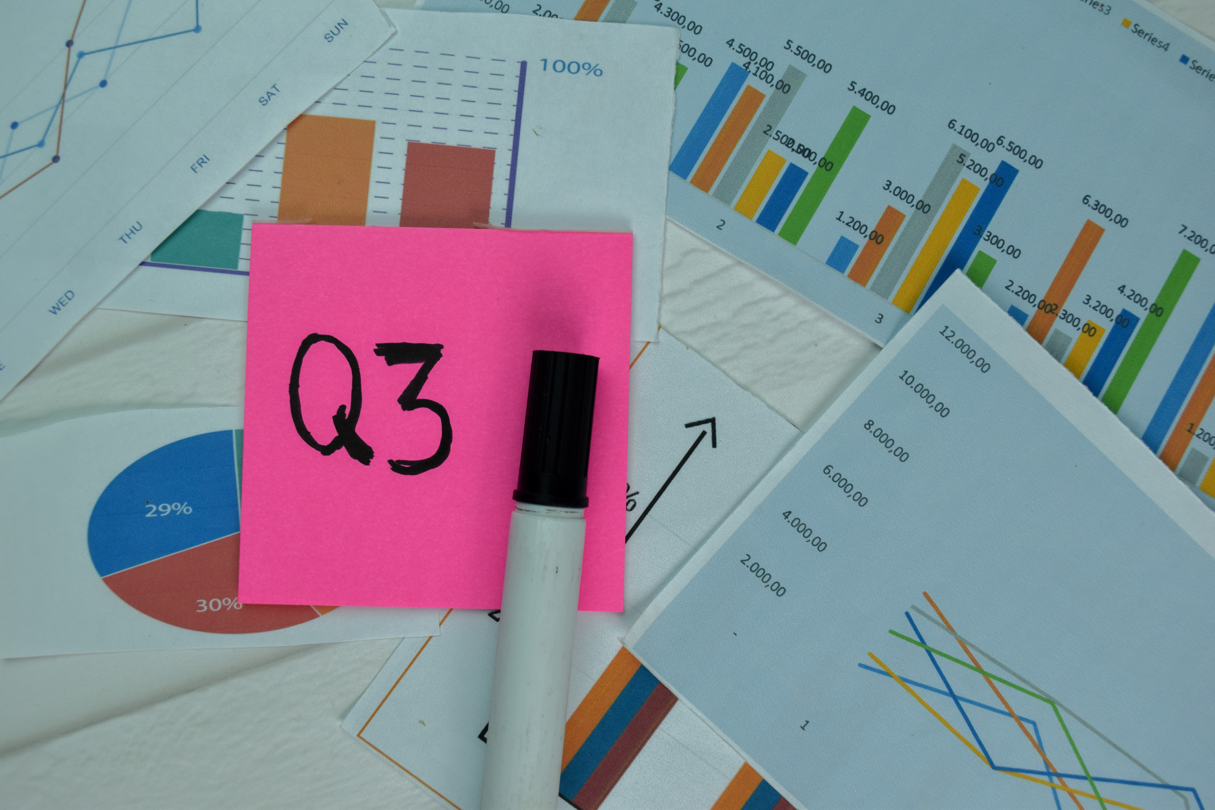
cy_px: 405
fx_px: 1266
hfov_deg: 51.3
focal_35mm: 38
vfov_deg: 35.5
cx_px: 608
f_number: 7.1
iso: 400
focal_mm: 25
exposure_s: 1/80
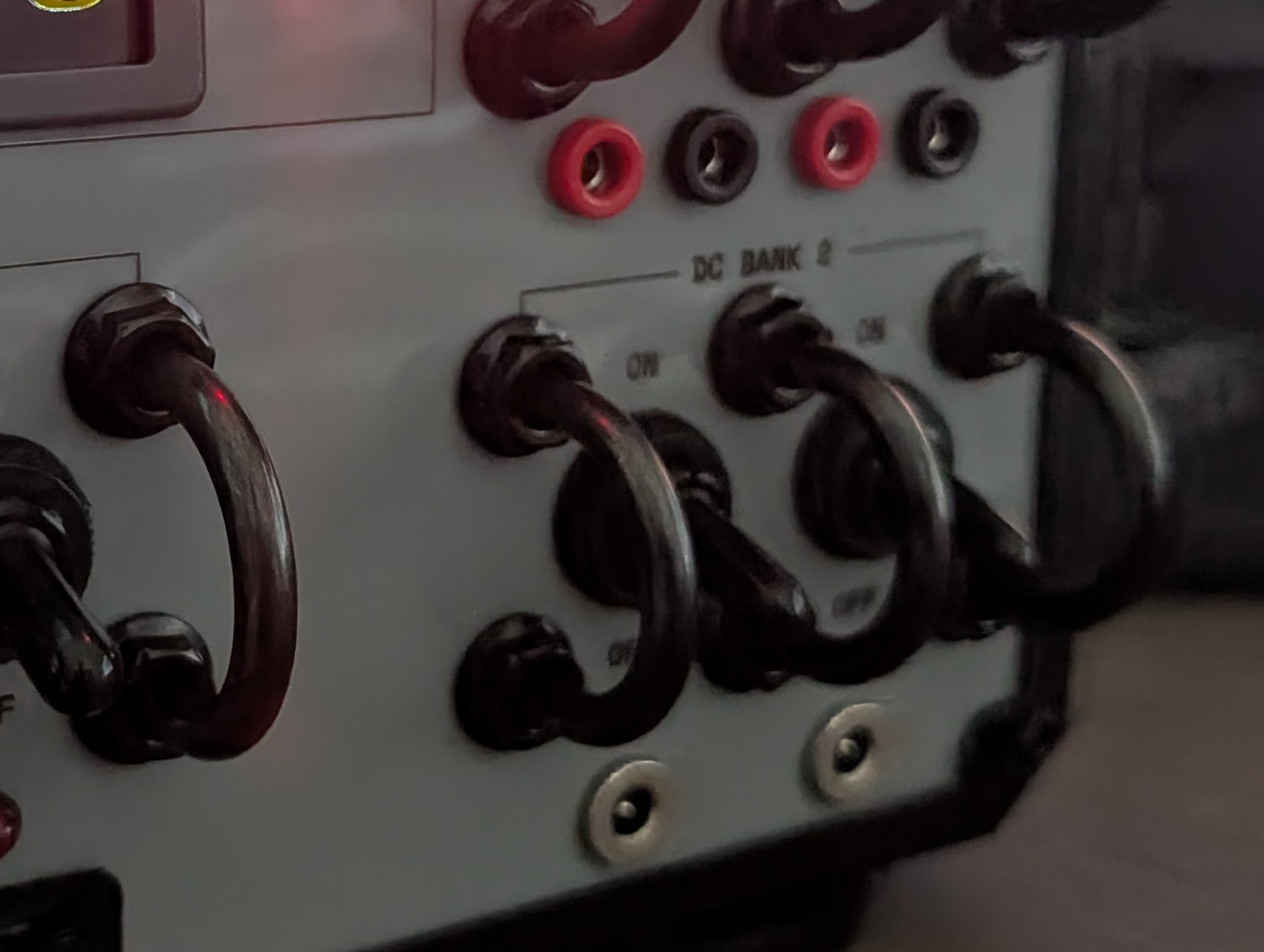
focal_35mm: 61
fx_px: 2231
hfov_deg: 30.9
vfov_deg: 23.8
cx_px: 259
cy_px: 233
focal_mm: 6.9
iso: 129
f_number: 1.68
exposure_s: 1/17.6
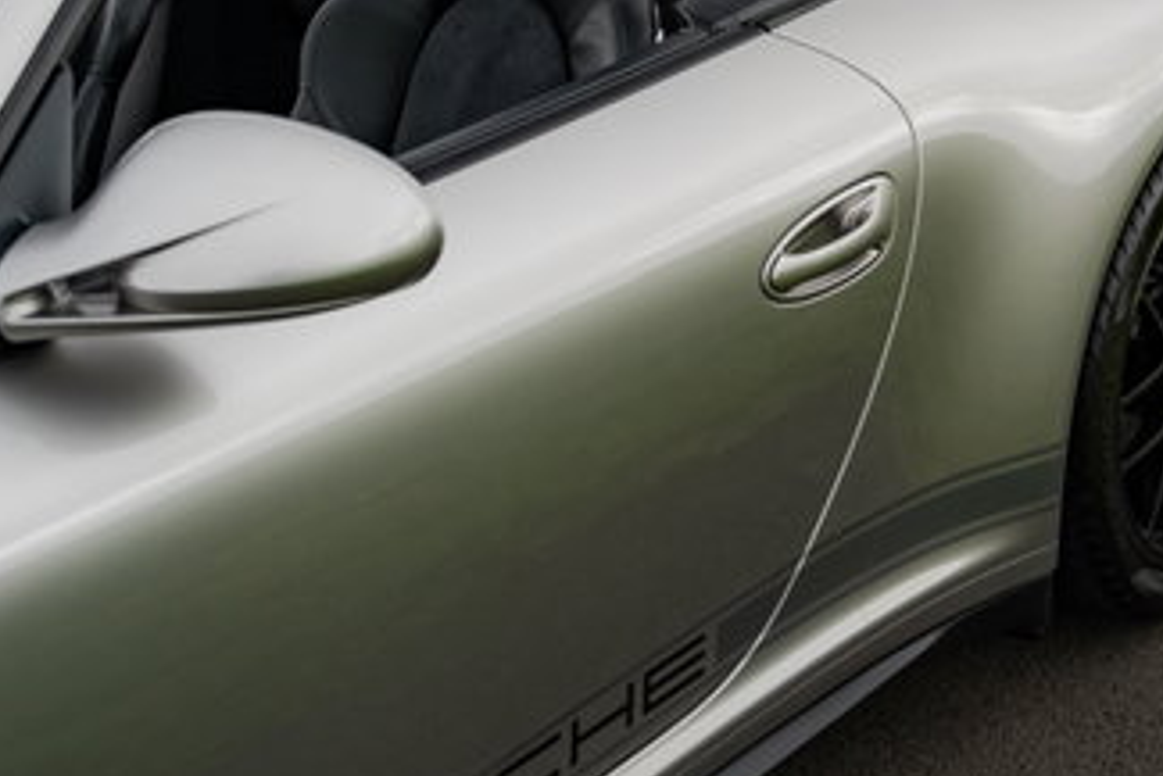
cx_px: 900
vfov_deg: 17.4
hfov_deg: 25.6
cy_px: 168
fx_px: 2521
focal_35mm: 78
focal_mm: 33
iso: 160
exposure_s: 1/400
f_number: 2.8
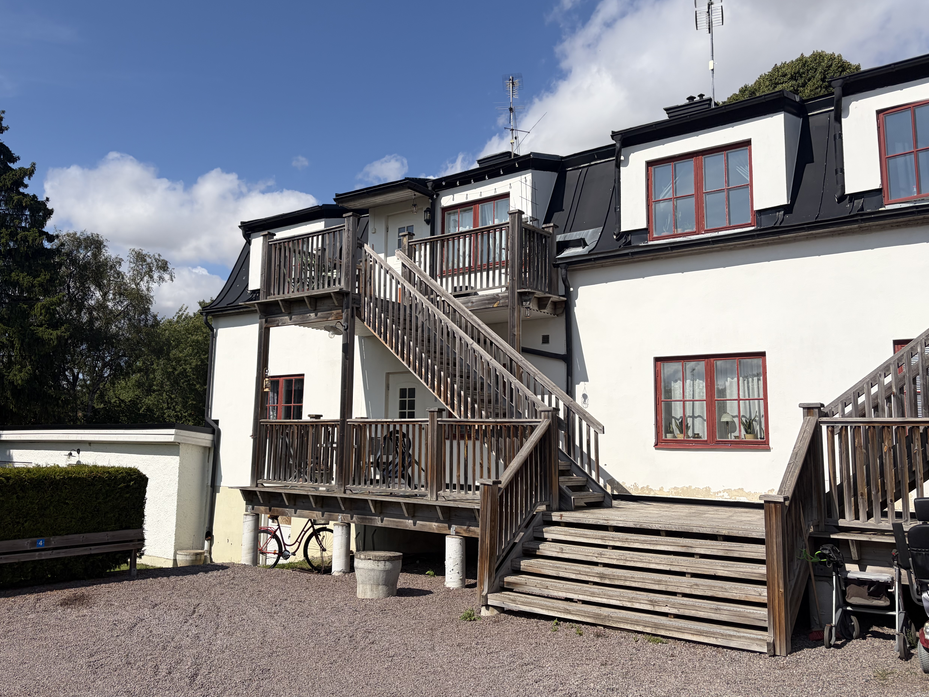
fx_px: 805
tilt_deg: +8.6
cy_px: 327
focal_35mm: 30
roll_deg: -1.8
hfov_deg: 59.7
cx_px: 404
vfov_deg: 46.8
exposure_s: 1/7813
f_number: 1.6
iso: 50
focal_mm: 5.96
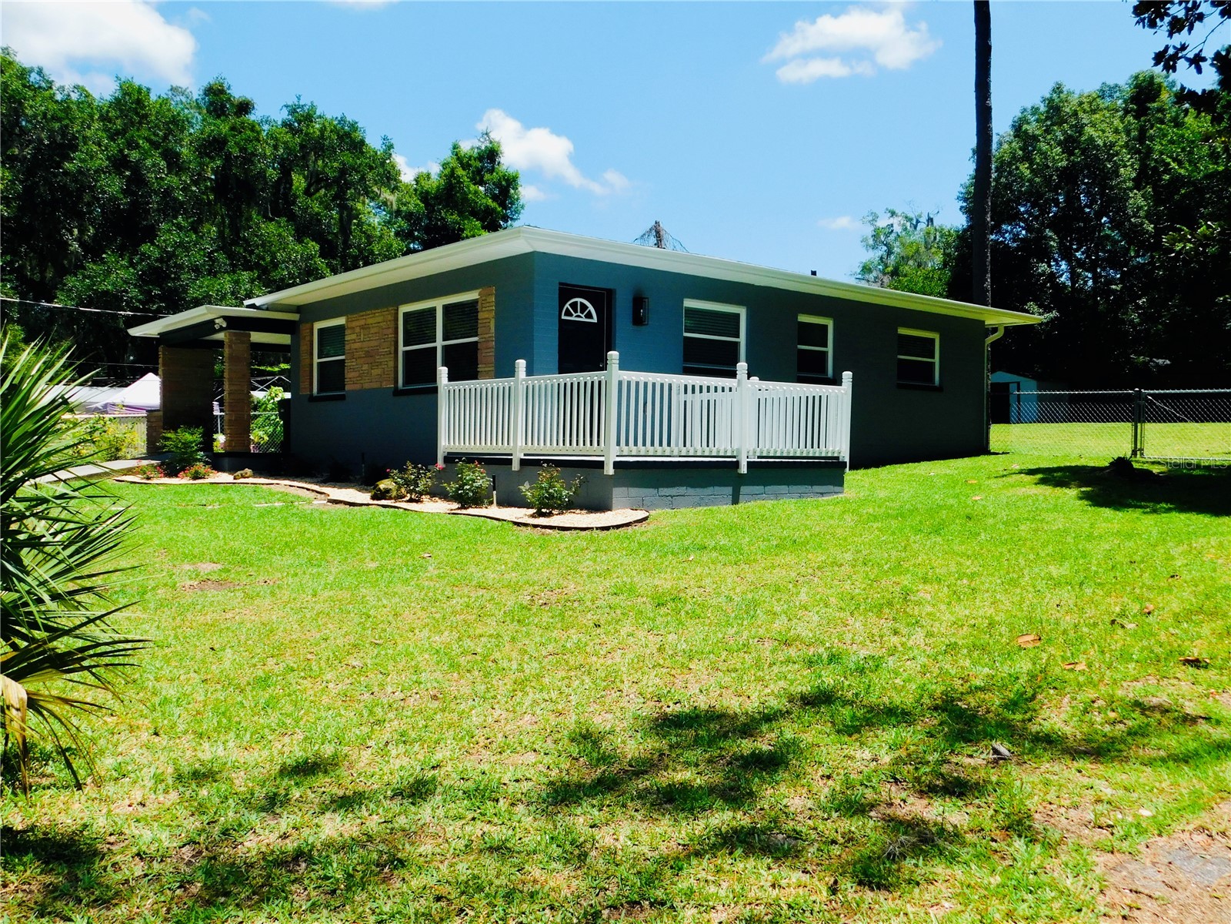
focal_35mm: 30
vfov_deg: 46.8
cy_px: 462
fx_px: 1067
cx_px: 616
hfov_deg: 60.0
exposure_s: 1/1250
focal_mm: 5.3
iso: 125
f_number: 3.2
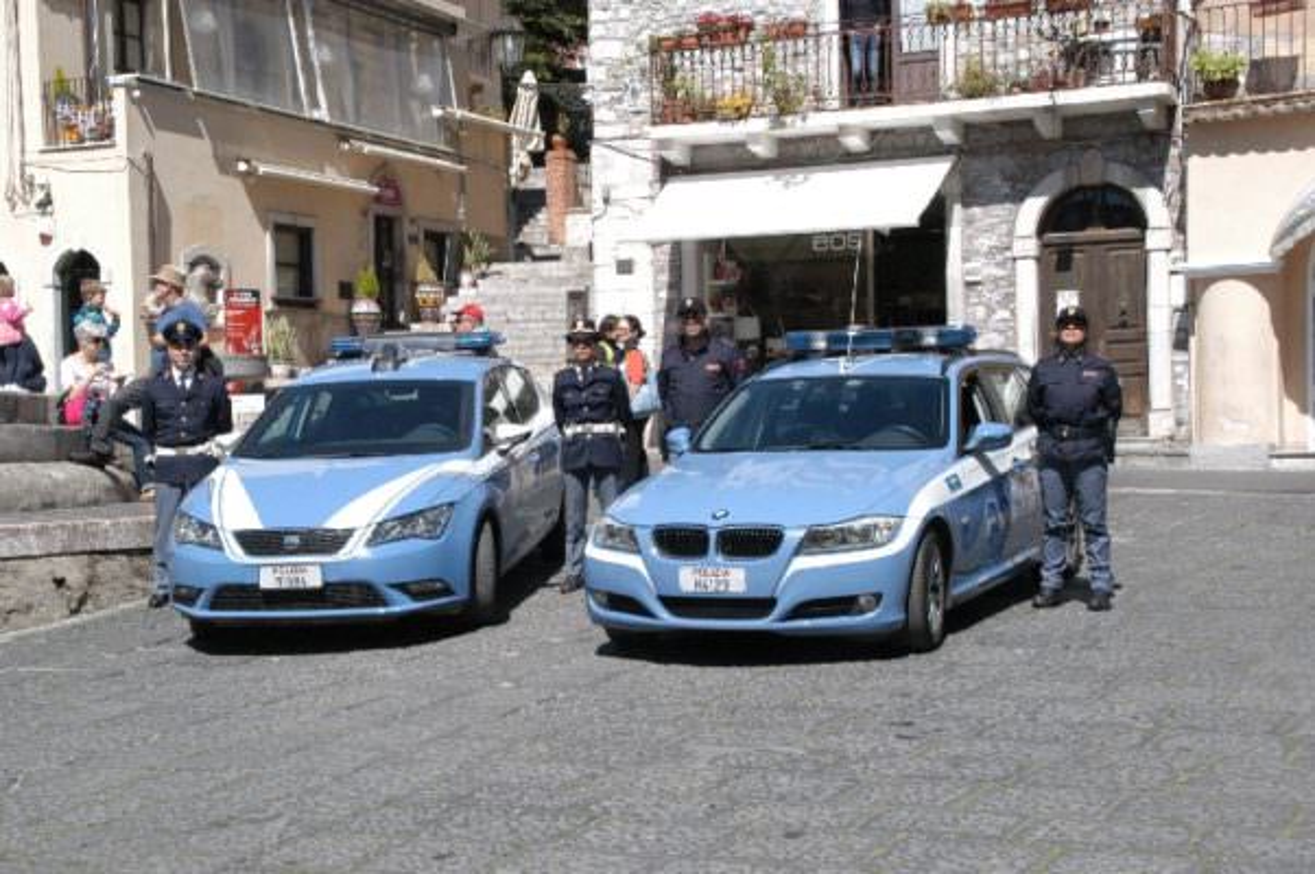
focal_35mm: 57
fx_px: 2080
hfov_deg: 35.1
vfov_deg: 23.7
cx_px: 658
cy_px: 437
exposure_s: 1/750
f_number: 14
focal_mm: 38
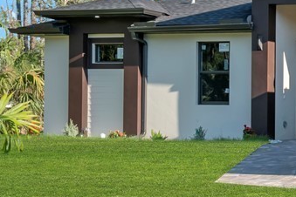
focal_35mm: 96
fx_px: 789
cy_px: 108
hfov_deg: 18.9
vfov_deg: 14.2
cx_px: 432
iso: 100
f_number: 7.1
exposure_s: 1/200
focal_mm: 20
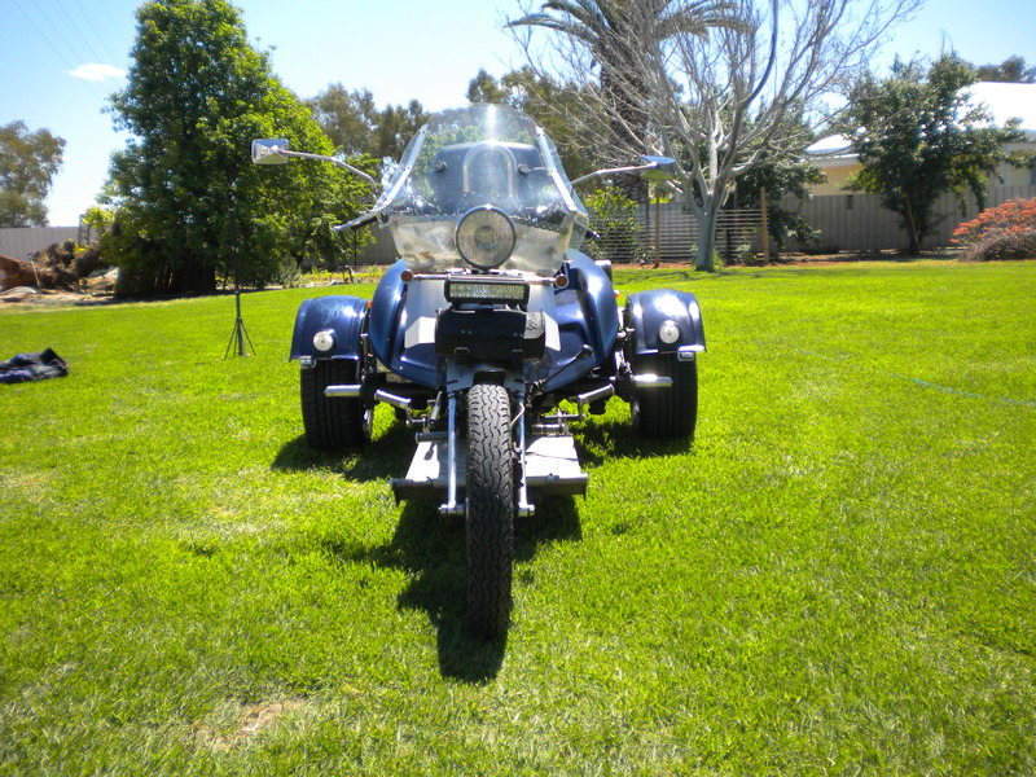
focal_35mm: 35
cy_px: 388
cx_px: 518
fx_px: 1047
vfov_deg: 40.7
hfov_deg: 52.6
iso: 80
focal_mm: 6.3
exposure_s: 1/636
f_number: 3.1
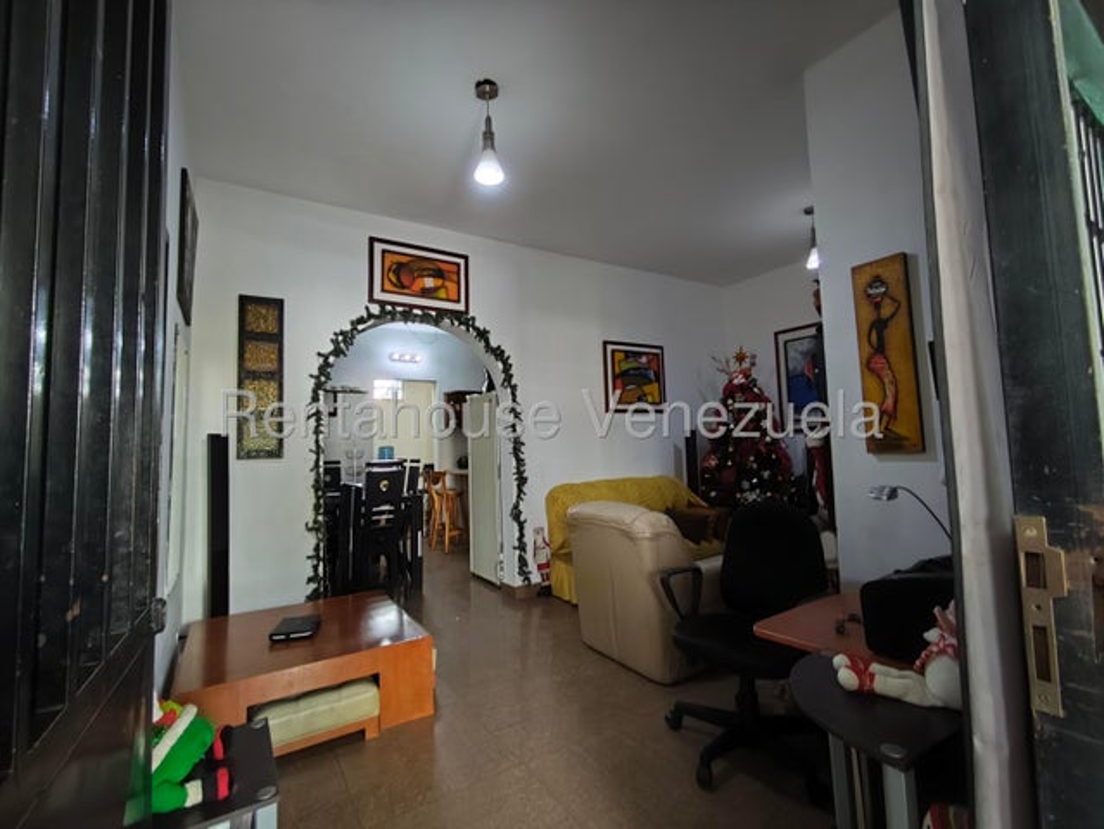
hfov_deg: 98.1
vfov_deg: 81.8
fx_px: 479
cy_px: 414
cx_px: 552
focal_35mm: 15
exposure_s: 1/12.5
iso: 800
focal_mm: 1.65
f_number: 2.2
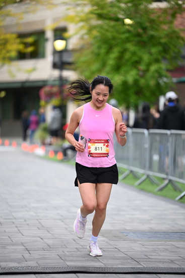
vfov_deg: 12.4
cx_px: 92
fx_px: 1271
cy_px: 139
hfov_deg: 8.3
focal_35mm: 165
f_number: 2.8
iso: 1000
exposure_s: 1/1600
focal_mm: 165
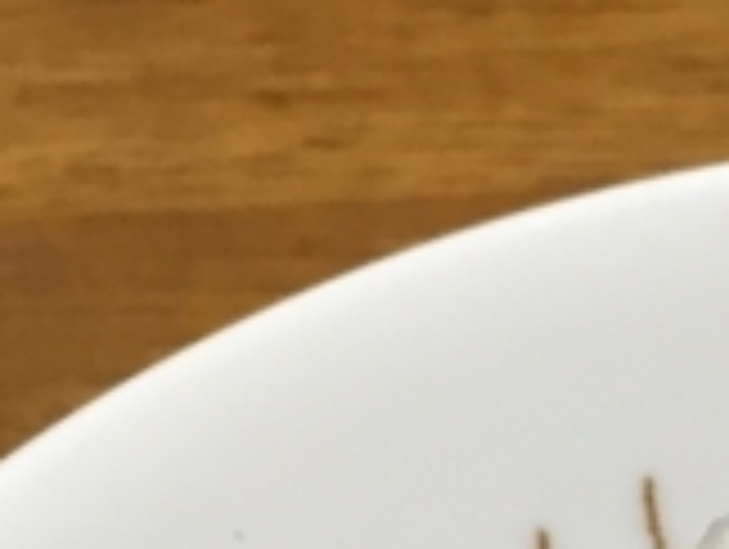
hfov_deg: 10.6
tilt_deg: -55.1
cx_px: 882
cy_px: 1521
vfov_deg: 7.4
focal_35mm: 183
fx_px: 3860
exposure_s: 1/30
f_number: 2.2
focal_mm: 4.15
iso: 64
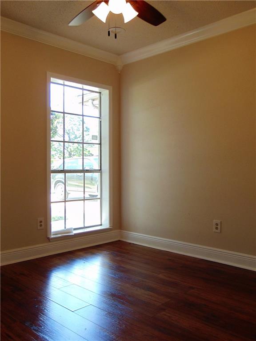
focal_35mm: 33
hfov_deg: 42.9
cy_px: 170
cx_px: 128
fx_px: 325
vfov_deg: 55.4
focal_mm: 5.8
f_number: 3.2
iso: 80
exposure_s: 1/50
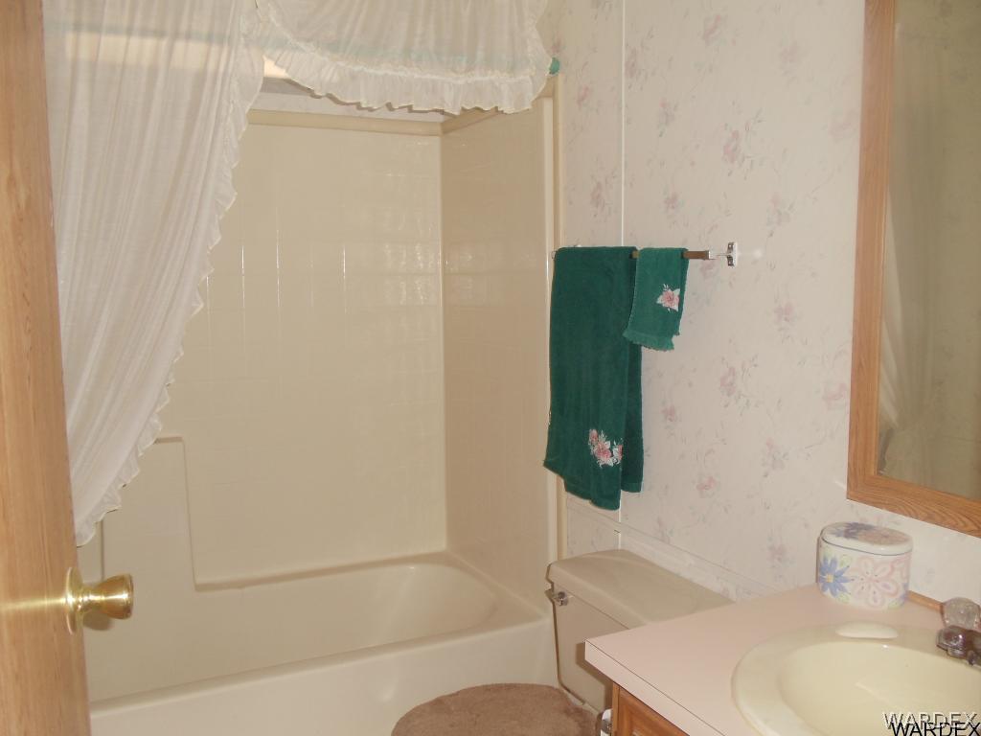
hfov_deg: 42.9
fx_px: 1247
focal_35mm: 44
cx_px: 490
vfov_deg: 32.9
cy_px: 368
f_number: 3.5
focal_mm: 6
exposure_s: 1/8
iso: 160
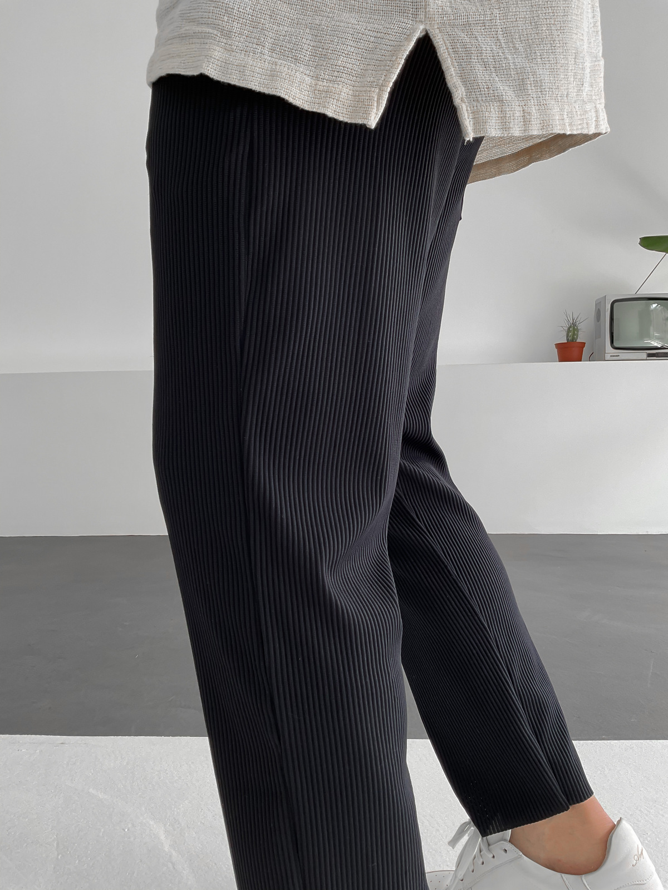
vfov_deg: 61.7
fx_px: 746
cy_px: 445
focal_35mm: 29
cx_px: 334
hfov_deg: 48.2
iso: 25
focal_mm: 3
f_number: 1.8
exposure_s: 1/120
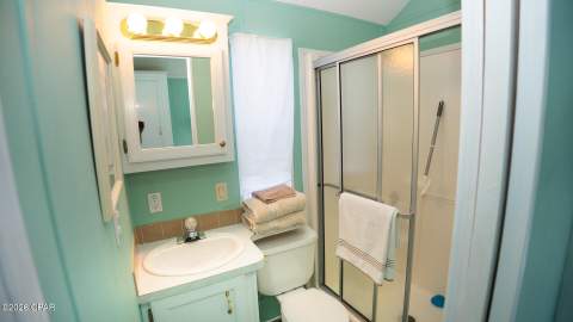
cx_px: 286
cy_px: 161
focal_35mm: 17
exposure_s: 1/60
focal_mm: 16.5
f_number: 4
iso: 100
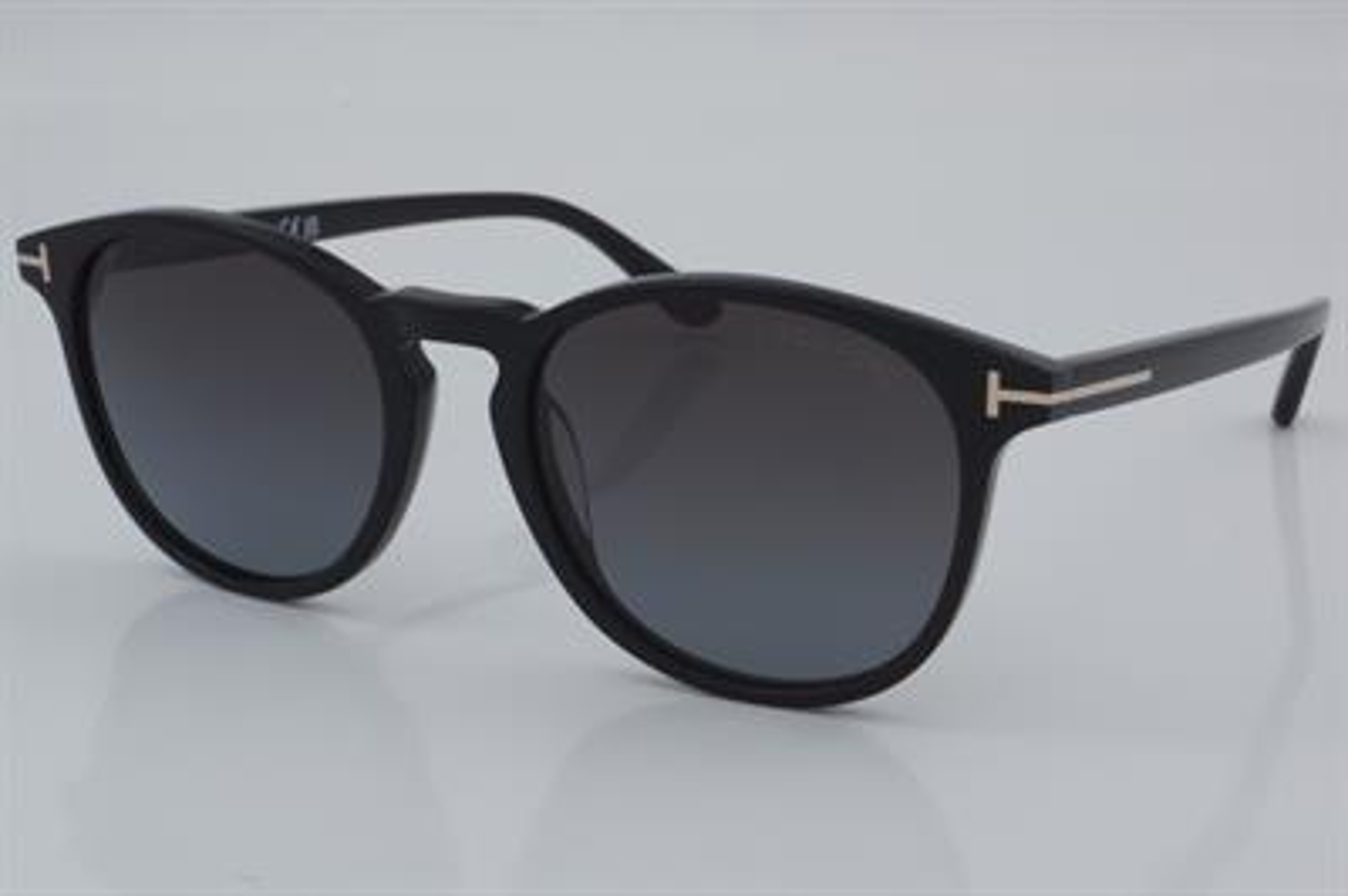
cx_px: 674
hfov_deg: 27.0
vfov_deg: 18.2
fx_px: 2806
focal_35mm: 75
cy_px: 448
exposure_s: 1/4
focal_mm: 50
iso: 100
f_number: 32
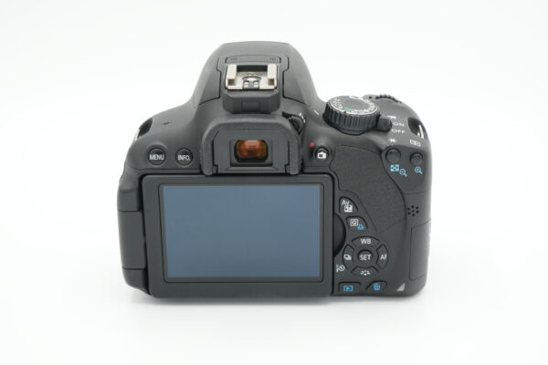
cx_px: 274
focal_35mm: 72
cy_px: 182
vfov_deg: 18.9
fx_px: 1096
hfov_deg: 28.1
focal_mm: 48
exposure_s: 1/80
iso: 400
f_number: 11
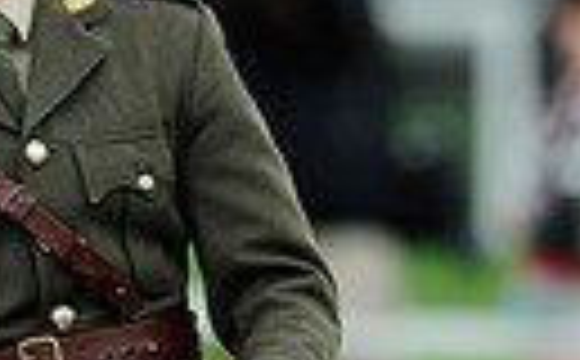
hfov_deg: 1.1
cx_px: 85
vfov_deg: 0.7
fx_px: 28974
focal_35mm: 1837
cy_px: 994
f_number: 5
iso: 400
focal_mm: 400
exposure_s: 1/1000
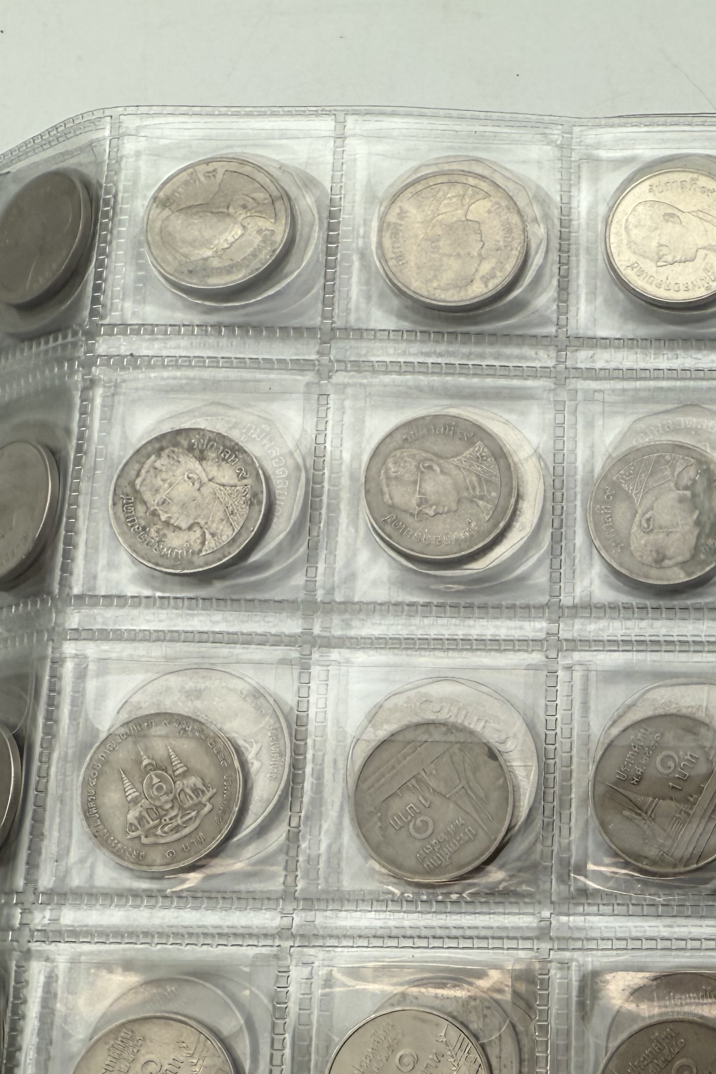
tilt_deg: -76.2
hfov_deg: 27.3
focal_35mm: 46
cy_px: 668
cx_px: 743
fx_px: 1372
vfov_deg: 42.4
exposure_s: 1/241
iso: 40
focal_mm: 2.22
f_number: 2.2
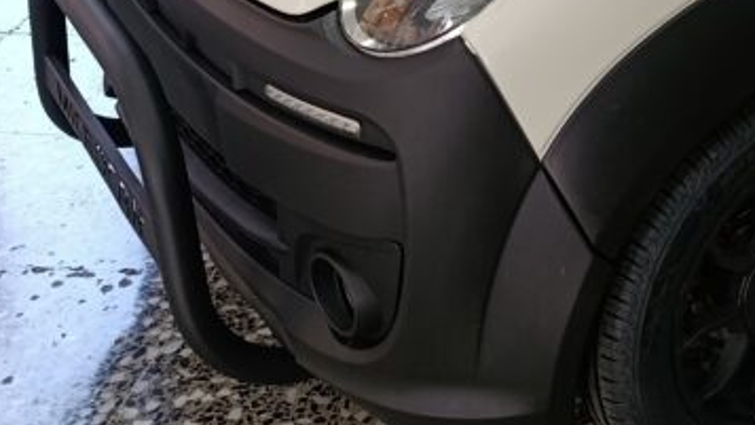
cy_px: -261
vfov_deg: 15.2
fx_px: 1442
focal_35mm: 72
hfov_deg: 27.8
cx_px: 734
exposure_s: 1/100
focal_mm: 6.11
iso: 176
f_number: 1.65
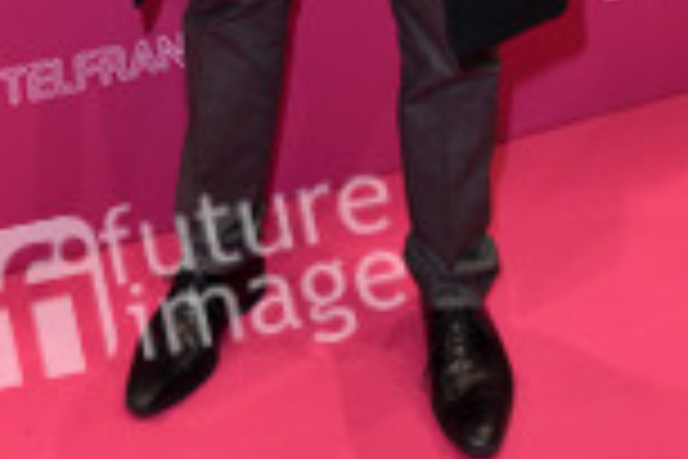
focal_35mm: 86
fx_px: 1643
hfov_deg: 23.6
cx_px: 306
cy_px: -392
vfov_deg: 14.0
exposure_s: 1/160
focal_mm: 22
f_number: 6.3
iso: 500
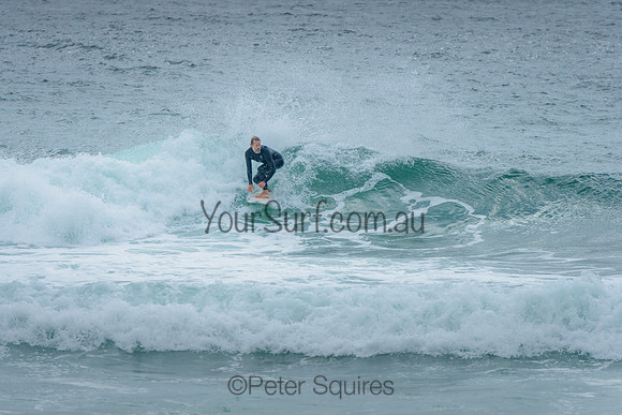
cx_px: 254
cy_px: 178
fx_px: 8470
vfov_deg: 2.8
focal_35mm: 490
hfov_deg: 4.2
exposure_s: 1/1600
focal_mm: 400
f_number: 9
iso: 500
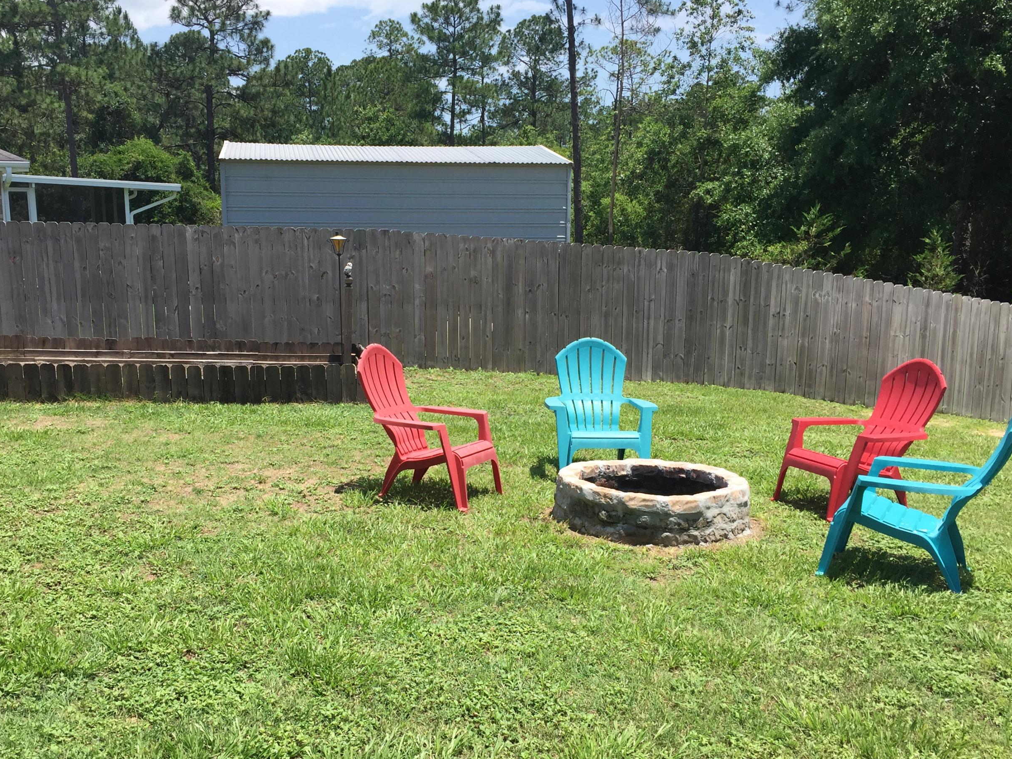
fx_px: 1053
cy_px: 427
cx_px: 452
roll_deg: -1.1
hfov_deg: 51.3
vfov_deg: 39.6
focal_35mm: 36
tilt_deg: -11.8
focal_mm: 4.15
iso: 32
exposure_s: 1/1364
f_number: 2.2
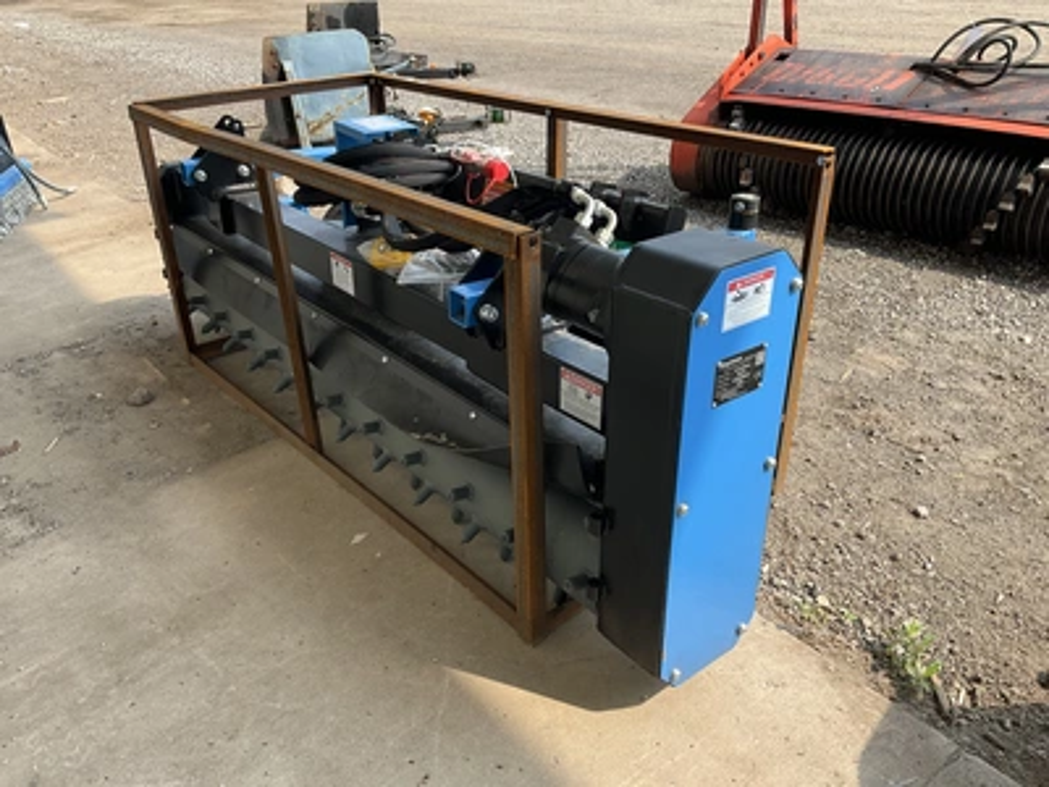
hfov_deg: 61.7
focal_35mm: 29
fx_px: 879
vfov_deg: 48.2
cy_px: 394
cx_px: 524
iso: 25
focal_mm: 3
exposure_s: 1/568
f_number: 1.8
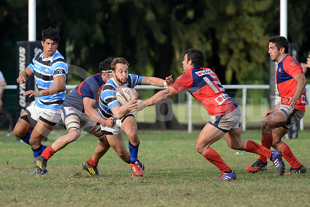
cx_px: 155
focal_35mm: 270
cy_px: 104
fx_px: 2325
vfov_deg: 5.1
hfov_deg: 7.6
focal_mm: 270
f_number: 4
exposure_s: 1/800
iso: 640
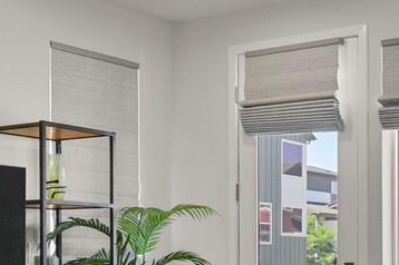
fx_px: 842
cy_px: 274
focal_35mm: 76
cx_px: 333
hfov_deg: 26.1
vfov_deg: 17.4
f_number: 8
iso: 800
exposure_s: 1/20
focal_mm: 17
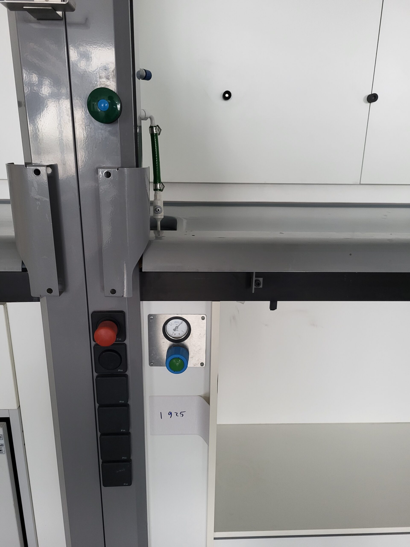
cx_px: 205
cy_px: 274
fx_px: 411
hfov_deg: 53.1
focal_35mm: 26
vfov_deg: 67.3
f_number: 1.8
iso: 320
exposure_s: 1/100
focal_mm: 5.4
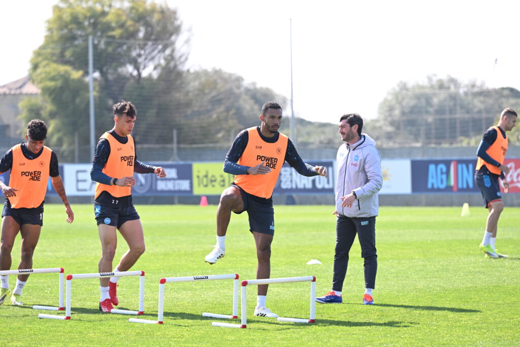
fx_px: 2889
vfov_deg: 6.9
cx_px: 260
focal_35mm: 200
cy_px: 174
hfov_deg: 10.3
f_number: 4.5
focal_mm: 200
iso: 500
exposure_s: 1/1250
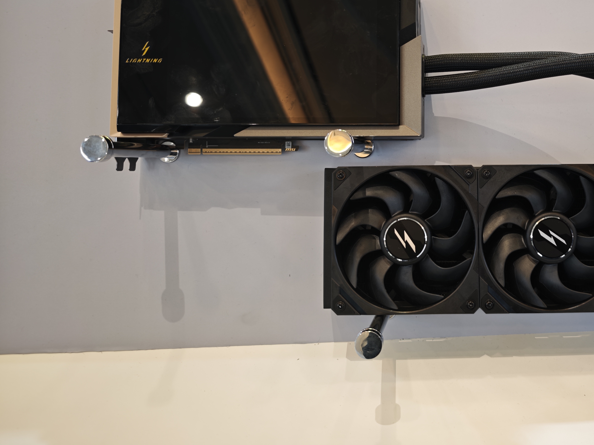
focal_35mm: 36
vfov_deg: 39.1
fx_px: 618
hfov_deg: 48.8
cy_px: 138
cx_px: 465
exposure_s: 1/60
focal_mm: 8.72
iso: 250
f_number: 1.63
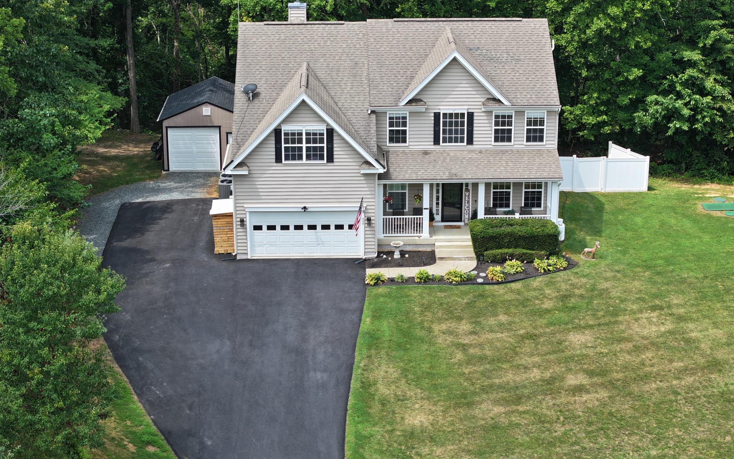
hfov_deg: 27.5
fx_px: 1500
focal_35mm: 75
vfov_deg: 17.4
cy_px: 220
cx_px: 368
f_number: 2.8
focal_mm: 19.35
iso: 110
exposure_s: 1/500
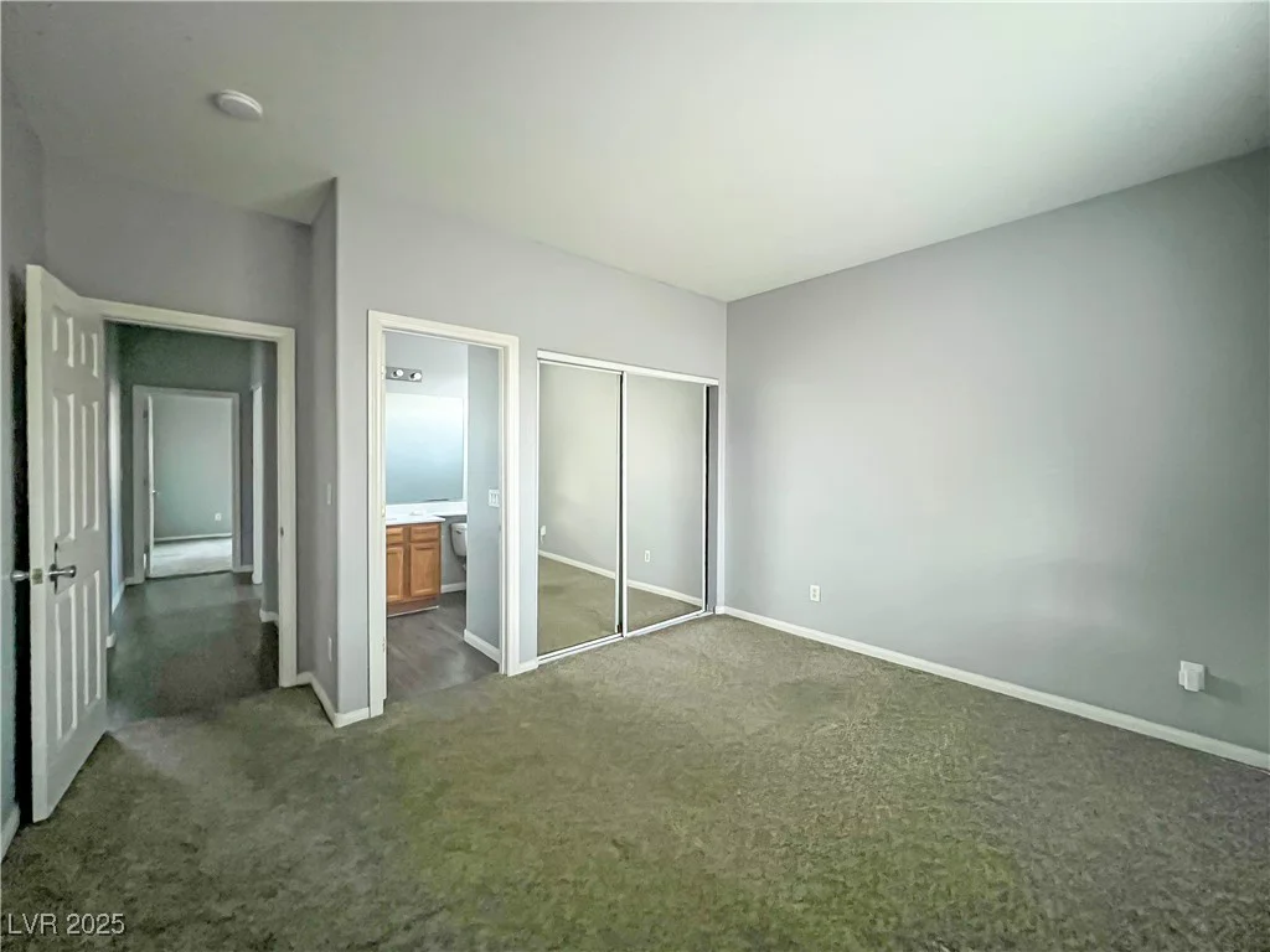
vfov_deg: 89.9
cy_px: 476
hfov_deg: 106.2
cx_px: 635
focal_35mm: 13
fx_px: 477
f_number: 1.8
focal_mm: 1.57
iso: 1000
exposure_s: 1/50
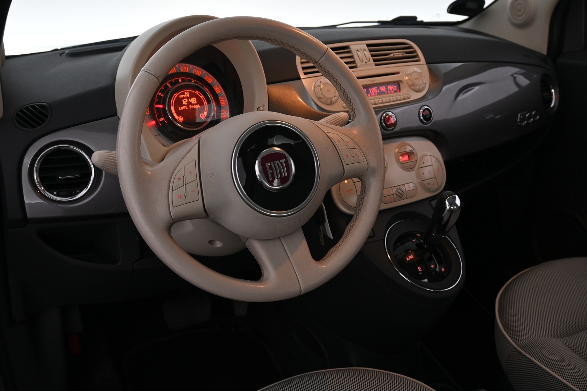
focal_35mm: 34
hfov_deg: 55.1
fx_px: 562
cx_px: 294
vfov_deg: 38.4
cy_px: 196
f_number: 4.2
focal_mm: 23
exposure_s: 1/40
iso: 720
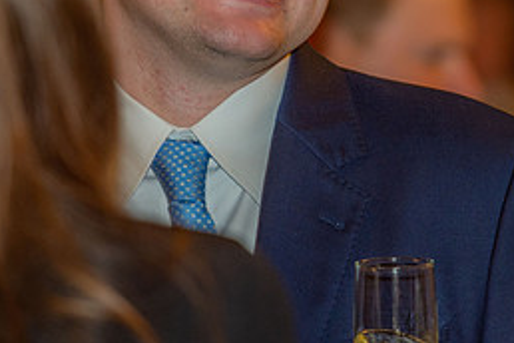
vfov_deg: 3.4
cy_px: 60
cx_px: 333
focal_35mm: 405
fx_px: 5782
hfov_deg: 5.1
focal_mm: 180
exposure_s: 1/100
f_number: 2.8
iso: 1250
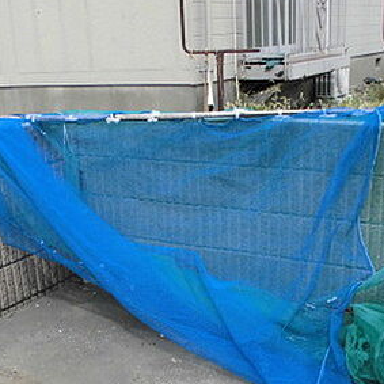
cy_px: 311
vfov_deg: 31.9
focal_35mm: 52
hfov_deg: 32.8
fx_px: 653
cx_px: 174
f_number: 3.5
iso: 100
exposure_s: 1/400
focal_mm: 4.6
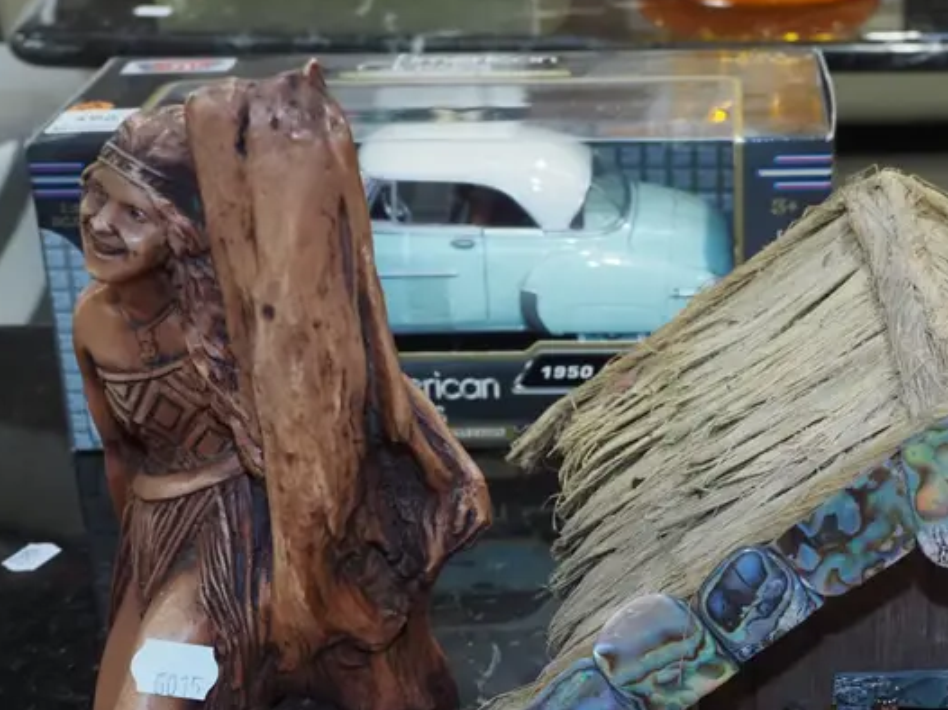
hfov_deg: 26.1
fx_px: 2026
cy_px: 596
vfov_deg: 19.6
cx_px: 679
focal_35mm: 74
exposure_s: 1/60
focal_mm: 19
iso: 2000
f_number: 5.6
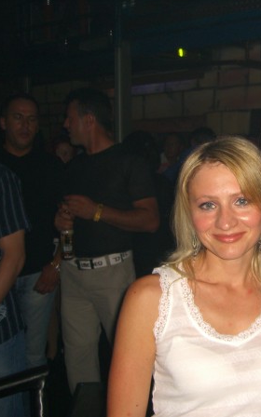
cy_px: 208
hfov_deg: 23.0
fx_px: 615
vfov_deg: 37.5
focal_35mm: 54
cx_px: 259
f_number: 2.8
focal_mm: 7.9
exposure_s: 1/60
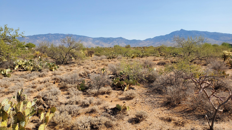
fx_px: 178
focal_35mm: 29
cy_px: 66
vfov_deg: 40.2
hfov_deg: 66.1
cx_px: 119
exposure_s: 1/1342
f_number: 2.4
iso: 50
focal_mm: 4.3
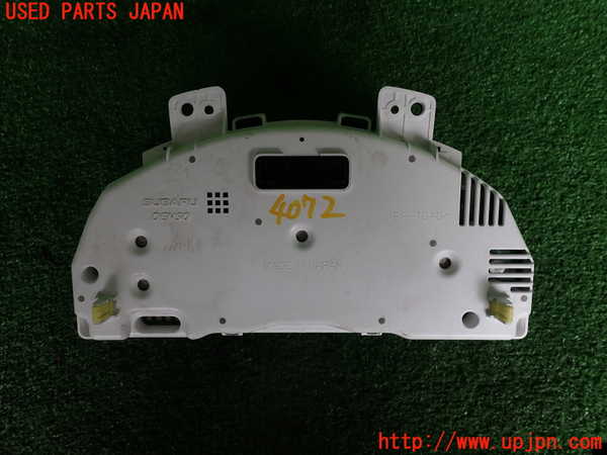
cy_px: 228
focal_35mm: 25
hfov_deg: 69.4
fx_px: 438
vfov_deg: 54.9
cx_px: 304
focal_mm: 4.5
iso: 100
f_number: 2.8
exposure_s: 1/100
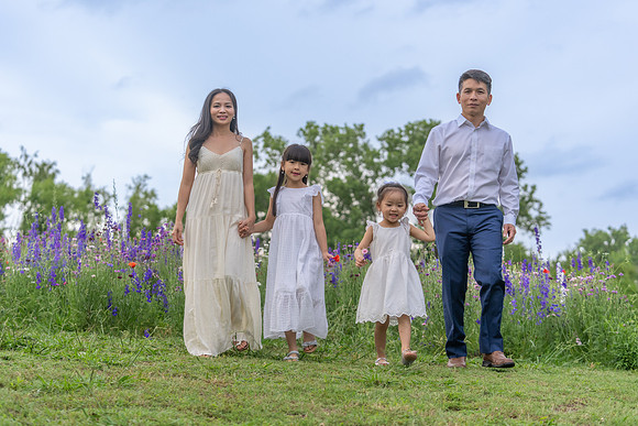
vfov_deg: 19.5
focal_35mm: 70
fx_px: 1241
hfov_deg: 28.8
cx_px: 319
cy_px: 213
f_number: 3.2
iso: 400
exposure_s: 1/1250
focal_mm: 70
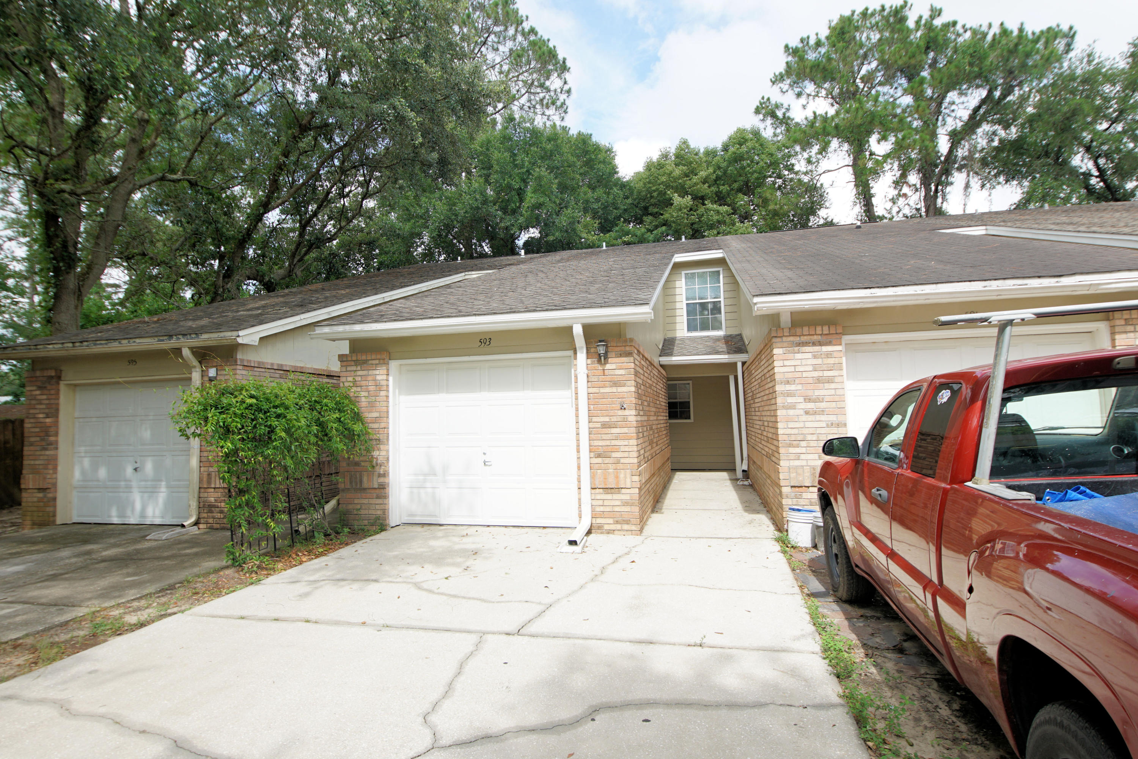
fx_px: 569
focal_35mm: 18
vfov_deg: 67.4
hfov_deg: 90.0
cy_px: 380
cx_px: 569
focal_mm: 12
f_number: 6.3
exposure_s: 1/125
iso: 100
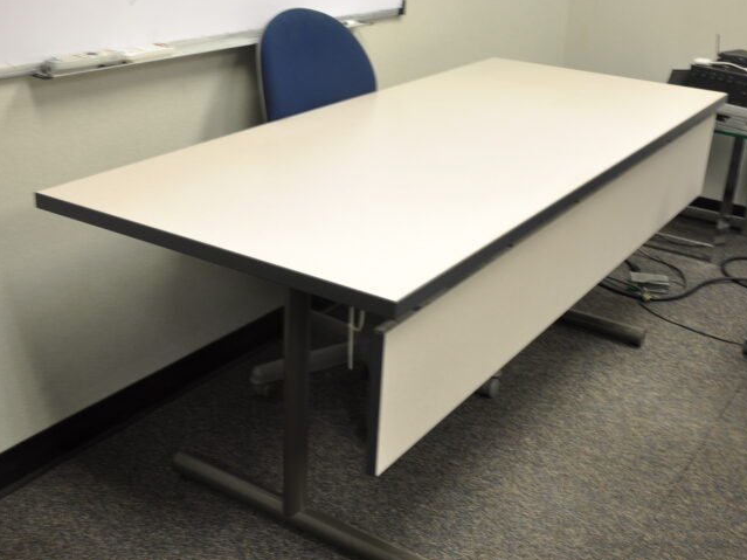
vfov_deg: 32.2
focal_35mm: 45
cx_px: 407
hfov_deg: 42.0
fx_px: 971
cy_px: 267
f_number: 4
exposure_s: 1/6
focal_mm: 26
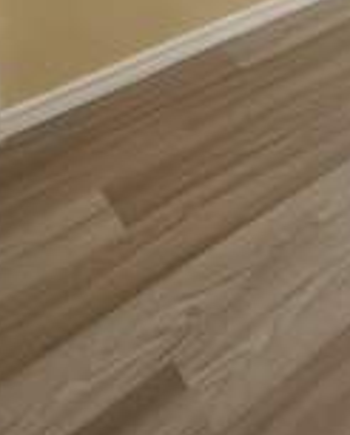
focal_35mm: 53
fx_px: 684
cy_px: -301
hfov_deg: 23.8
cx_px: 501
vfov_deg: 23.3
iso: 50
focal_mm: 2.2
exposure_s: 1/121
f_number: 2.2
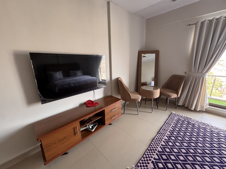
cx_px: 113
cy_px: 84
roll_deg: +0.6
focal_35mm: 14
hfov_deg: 102.1
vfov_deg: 85.7
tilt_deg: -14.2
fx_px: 91
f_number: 2.2
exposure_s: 1/99
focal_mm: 2.22
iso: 250
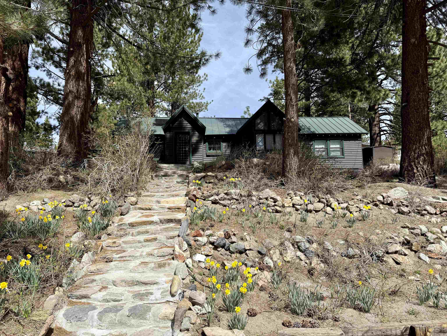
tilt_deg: +5.6
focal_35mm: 24
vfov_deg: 56.8
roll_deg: +1.3
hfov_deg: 71.6
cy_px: 168
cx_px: 224
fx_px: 310
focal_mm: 6.76
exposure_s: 1/4405
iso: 80
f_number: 1.78
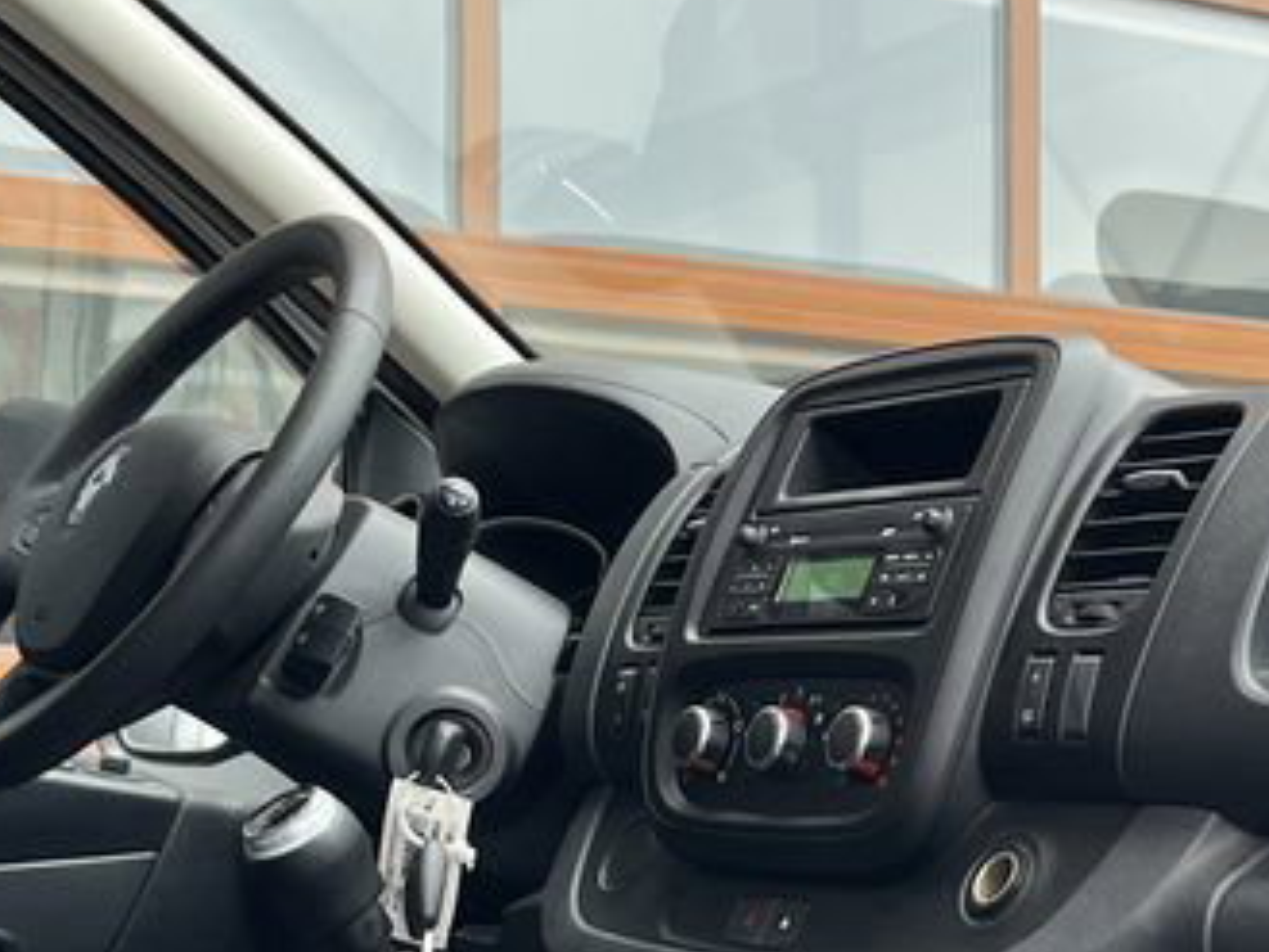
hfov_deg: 24.0
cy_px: 863
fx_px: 2970
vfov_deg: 17.9
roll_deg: -0.1
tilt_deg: -2.0
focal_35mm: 81
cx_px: 872
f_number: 1.6
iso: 64
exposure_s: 1/121
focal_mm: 5.1
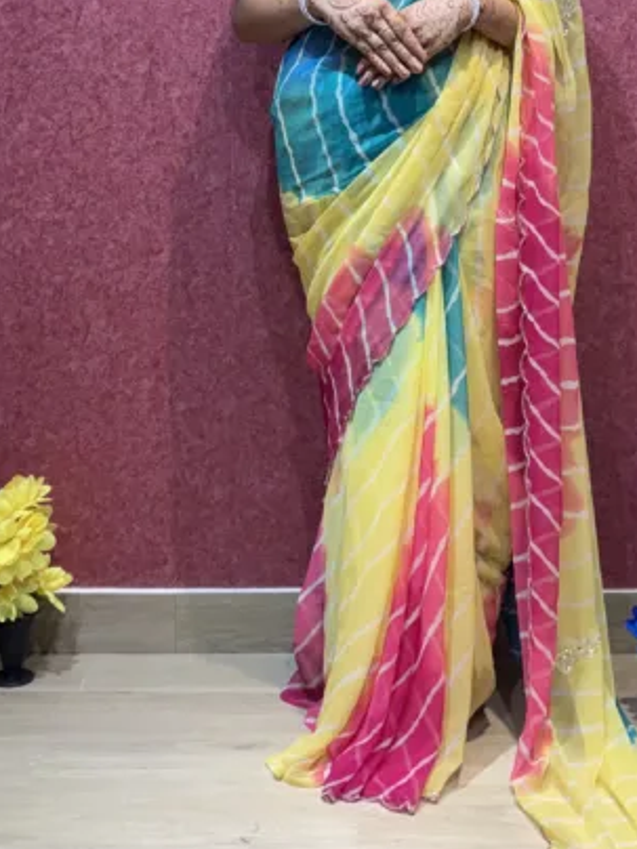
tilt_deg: -4.3
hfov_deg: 25.2
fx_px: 1423
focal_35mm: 58
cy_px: 180
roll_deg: +0.4
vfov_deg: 32.4
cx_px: 395
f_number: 1.6
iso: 50
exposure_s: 1/100
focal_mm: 5.96
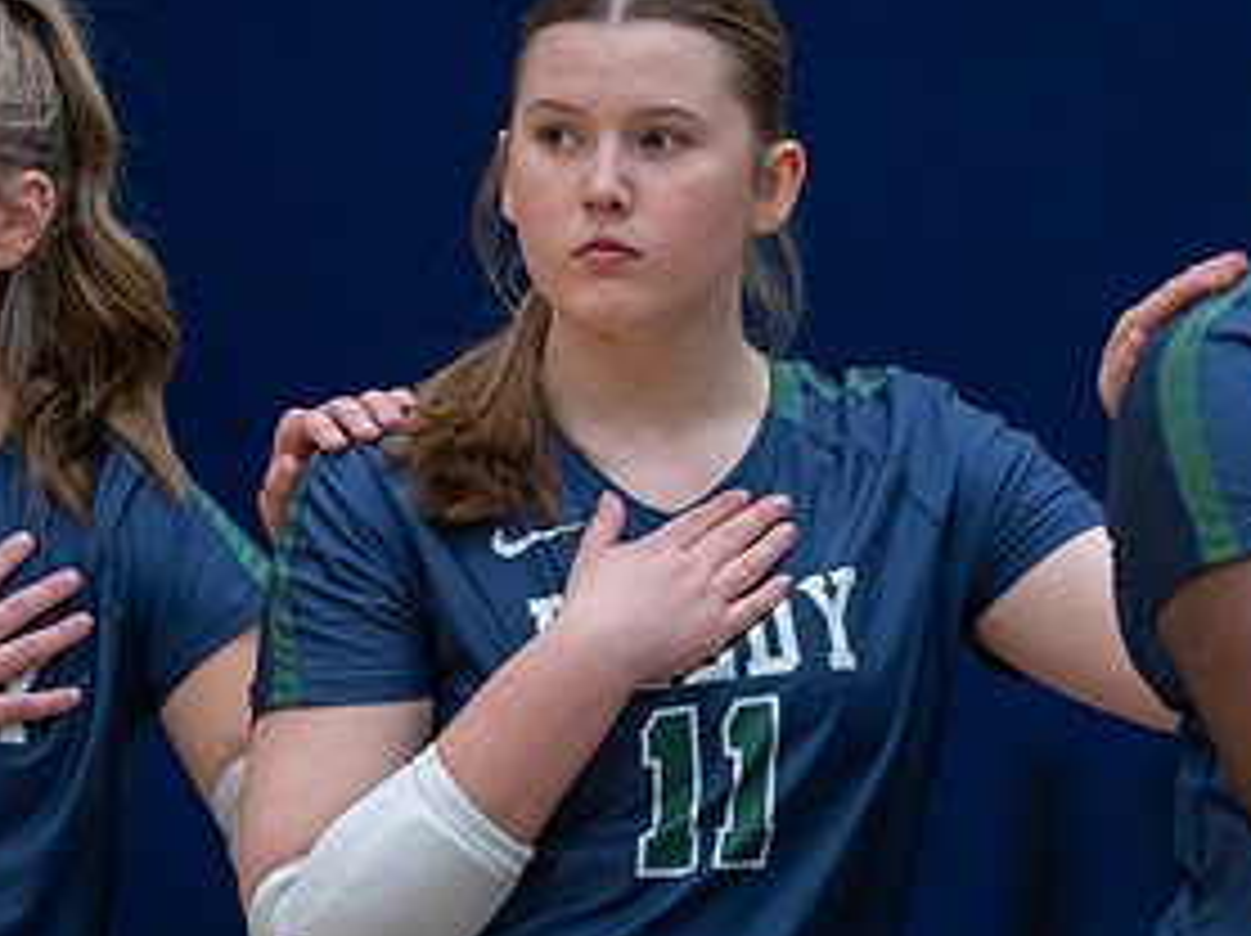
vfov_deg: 3.9
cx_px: 680
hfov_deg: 5.2
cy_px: 522
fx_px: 13829
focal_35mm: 383
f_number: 2.8
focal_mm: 178
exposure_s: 1/320
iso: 1000
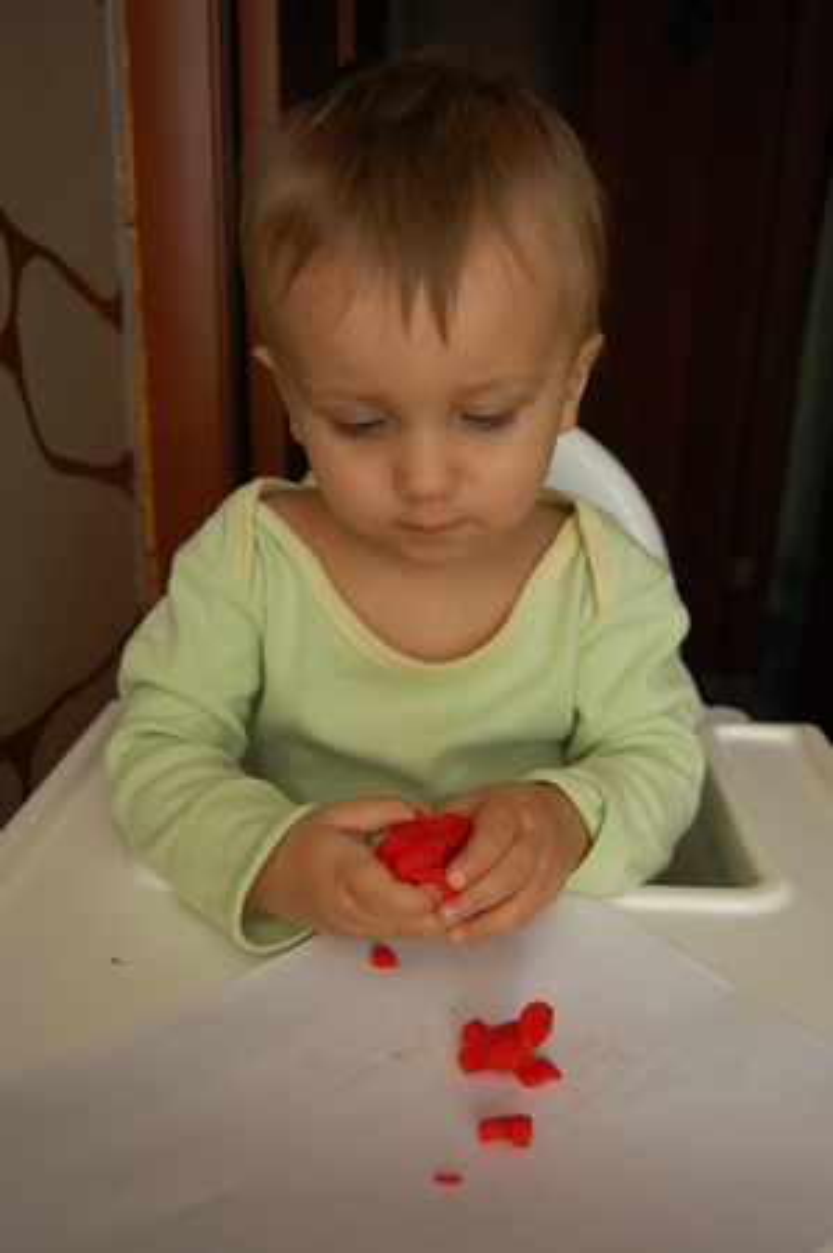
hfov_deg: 43.5
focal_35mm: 30
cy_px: 626
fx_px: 1044
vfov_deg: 62.0
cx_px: 416
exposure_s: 1/60
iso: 400
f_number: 4
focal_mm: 20
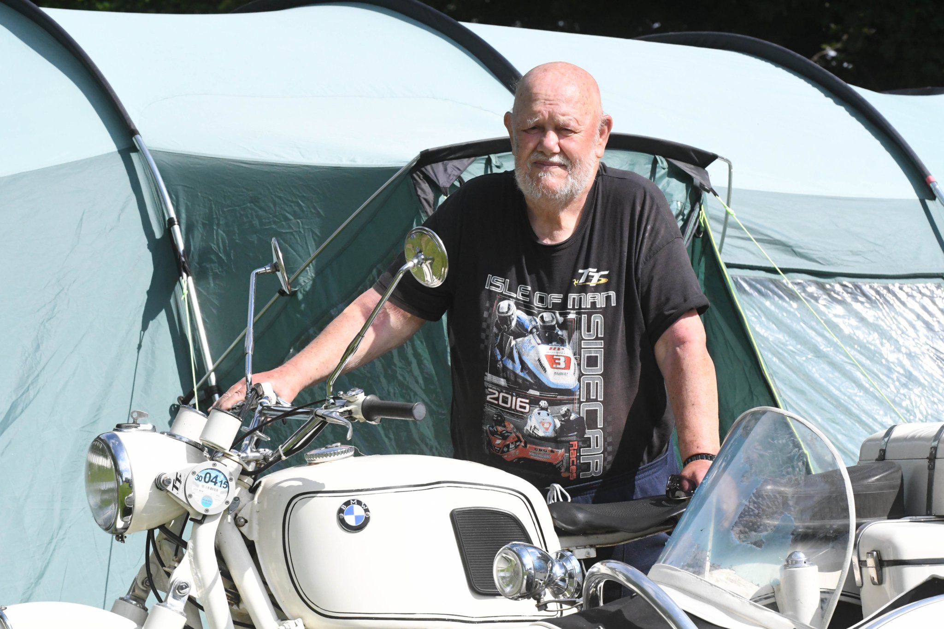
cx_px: 472
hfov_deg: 10.2
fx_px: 5309
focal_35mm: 202
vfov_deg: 6.8
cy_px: 314
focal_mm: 135
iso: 3200
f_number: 9
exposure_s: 1/4000
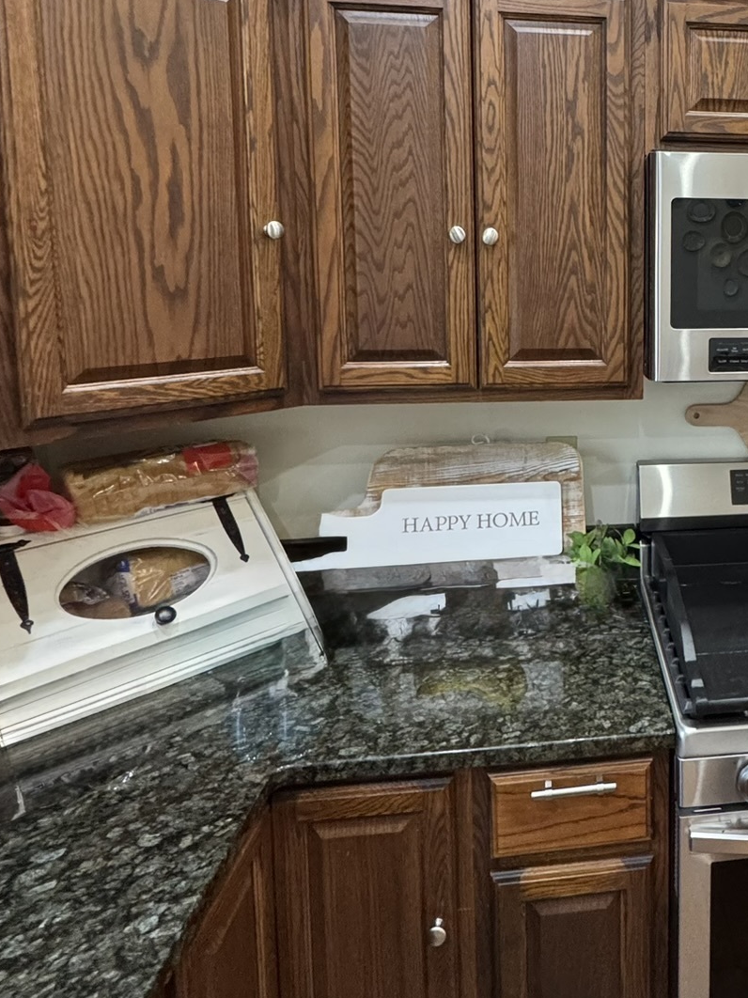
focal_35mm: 27
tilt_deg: -6.2
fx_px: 778
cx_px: 670
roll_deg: -0.5
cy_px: 342
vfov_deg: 63.9
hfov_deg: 46.4
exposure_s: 1/60
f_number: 2.2
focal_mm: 2.22
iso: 640
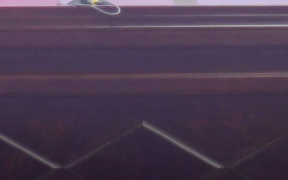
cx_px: -84
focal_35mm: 402
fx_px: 3156
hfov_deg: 5.2
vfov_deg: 3.2
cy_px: -255
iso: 500
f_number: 2.8
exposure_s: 1/125
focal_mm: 60
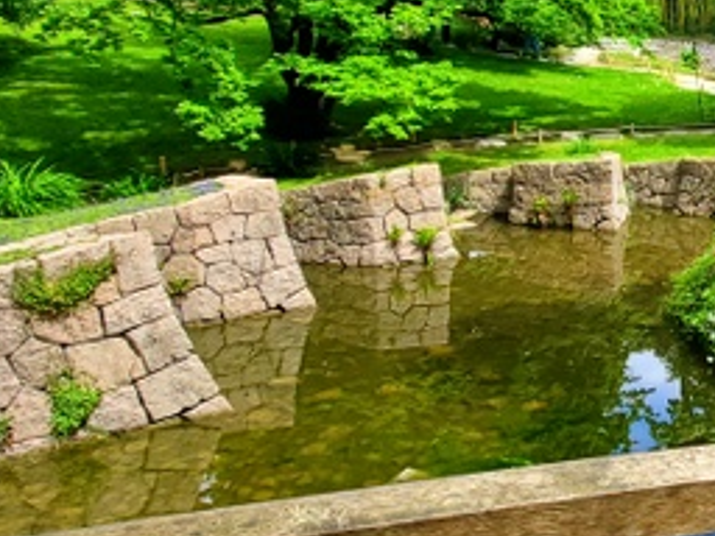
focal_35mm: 52
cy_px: 195
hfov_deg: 30.7
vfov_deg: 27.9
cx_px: 874
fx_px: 1074
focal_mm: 1.8
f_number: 2.2
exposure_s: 1/671
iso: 50
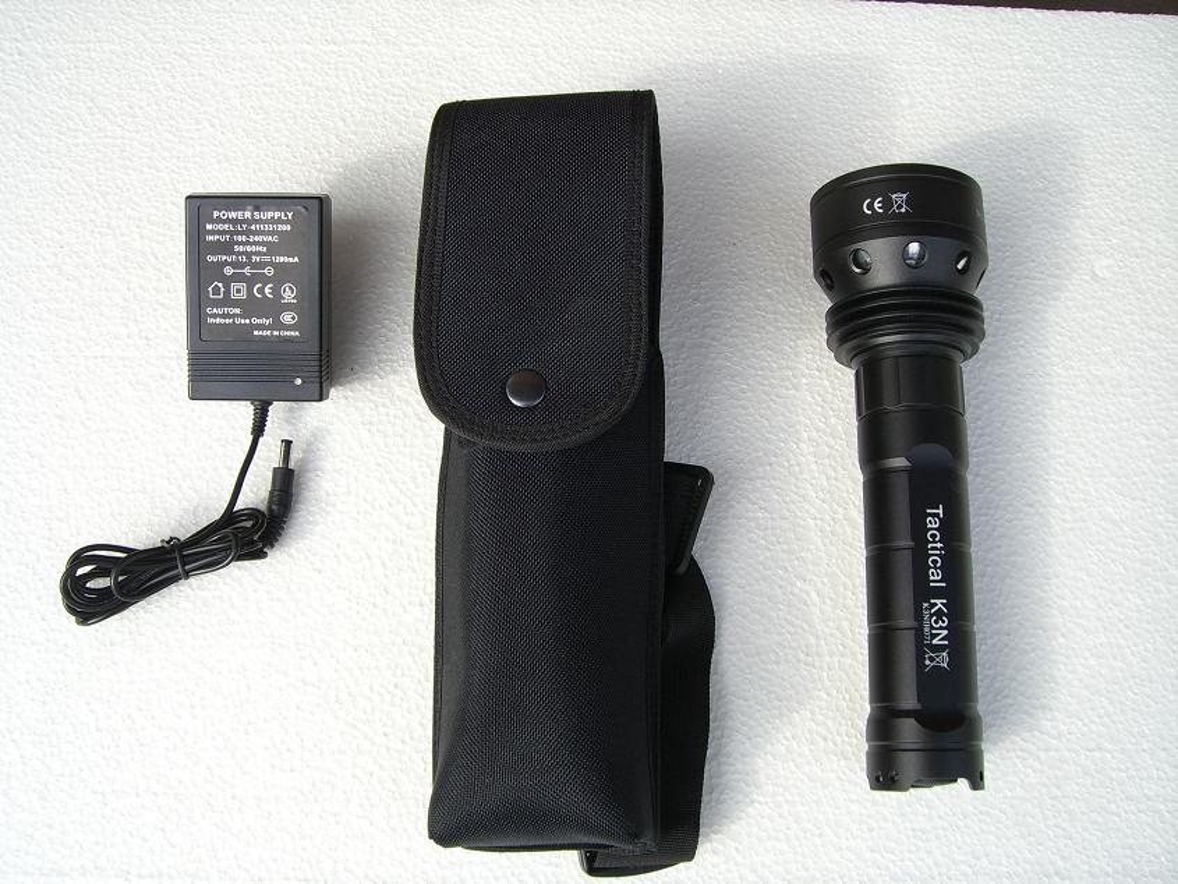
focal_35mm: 38
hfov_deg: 49.0
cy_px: 442
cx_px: 589
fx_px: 1293
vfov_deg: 37.7
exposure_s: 1/200
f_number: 4.3
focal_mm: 6.2
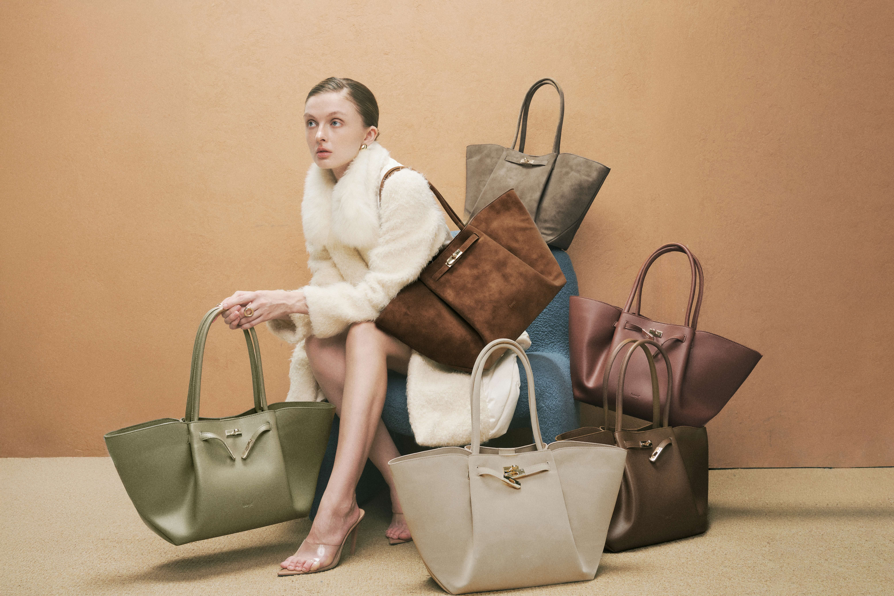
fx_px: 844
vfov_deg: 38.9
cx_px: 447
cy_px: 298
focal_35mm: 34
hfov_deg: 55.8
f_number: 6.3
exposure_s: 1/125
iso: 200
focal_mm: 34
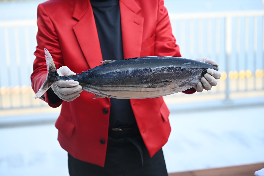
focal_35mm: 70
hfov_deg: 28.8
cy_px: 88
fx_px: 513
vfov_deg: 19.5
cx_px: 132
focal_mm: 70
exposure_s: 1/500
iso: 160
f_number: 2.8
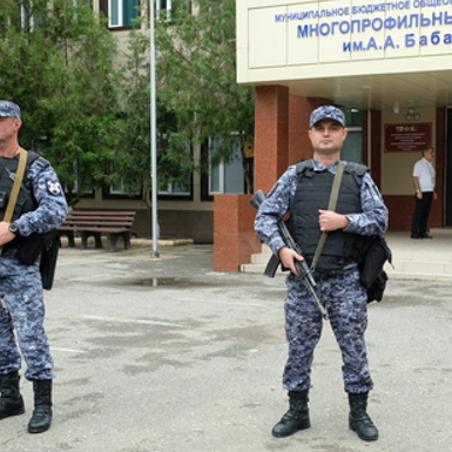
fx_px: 783
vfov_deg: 32.2
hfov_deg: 32.0
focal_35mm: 53
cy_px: 245
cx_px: 284
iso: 1000
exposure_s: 1/350
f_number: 5.6
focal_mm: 21.4
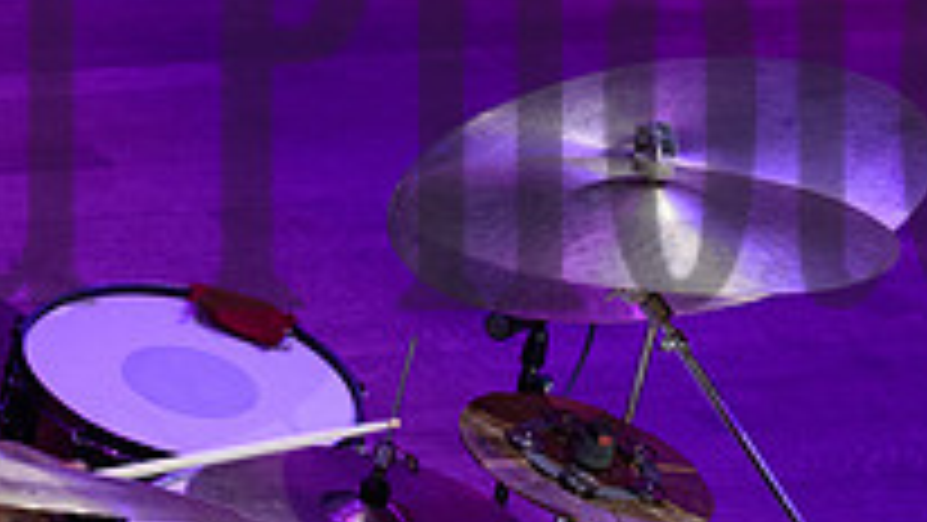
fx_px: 14531
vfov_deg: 2.1
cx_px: 32
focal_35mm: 591
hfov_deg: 3.7
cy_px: 74
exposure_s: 1/500
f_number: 6.3
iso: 5000
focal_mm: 200
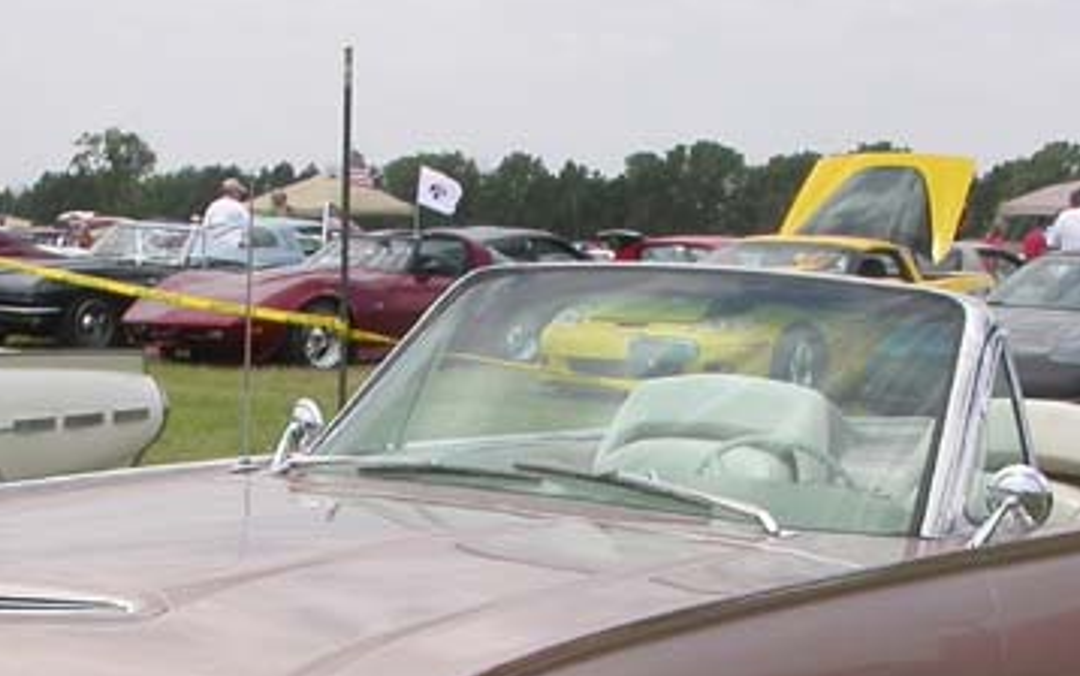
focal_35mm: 90
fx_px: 2650
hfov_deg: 23.0
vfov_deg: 14.3
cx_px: 480
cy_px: 649
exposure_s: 1/280
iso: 100
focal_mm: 7.85
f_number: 7.5
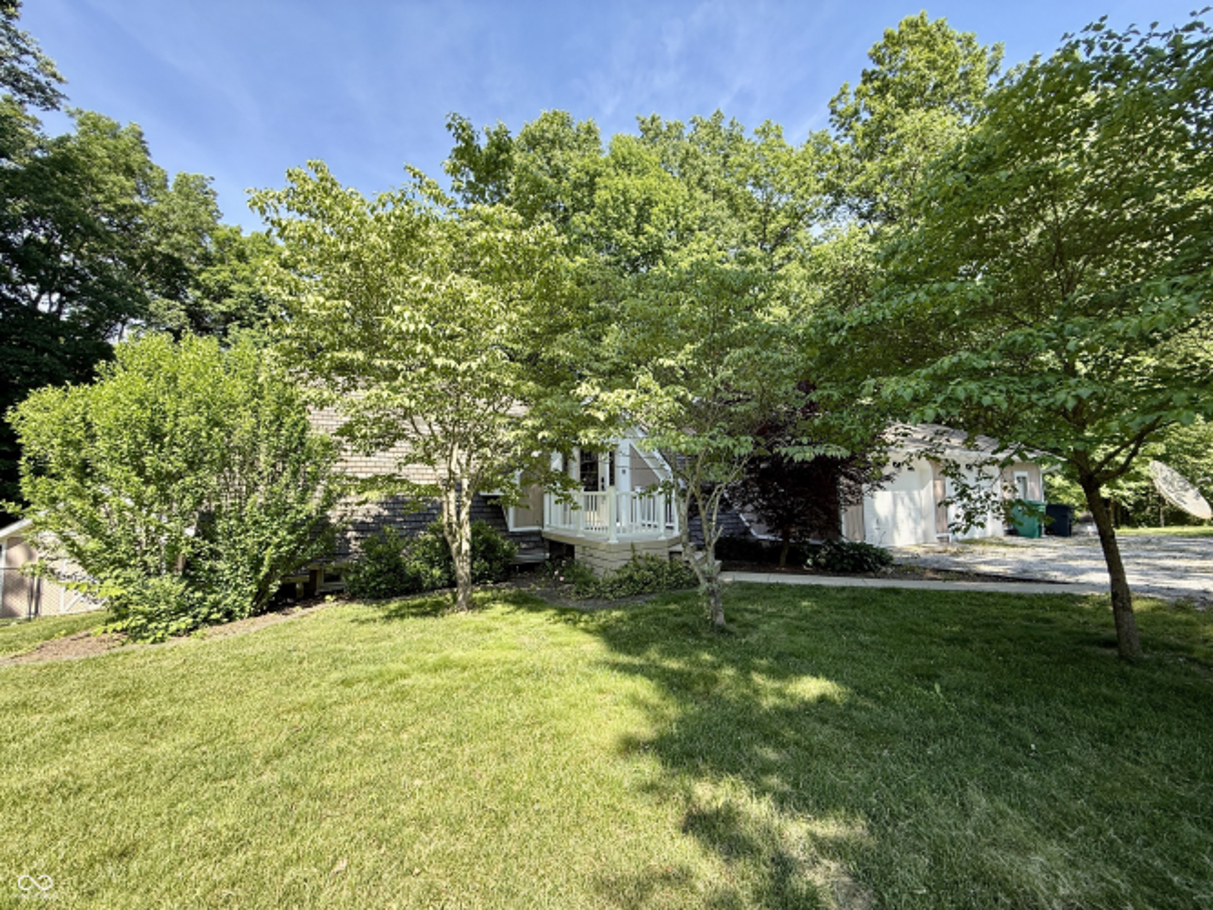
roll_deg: +1.1
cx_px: 606
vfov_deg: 85.7
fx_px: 490
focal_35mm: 14
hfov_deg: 102.1
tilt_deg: +4.5
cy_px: 455
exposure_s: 1/340
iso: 50
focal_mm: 2.22
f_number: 2.2
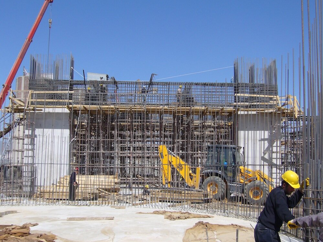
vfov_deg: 35.1
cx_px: 160
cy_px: 123
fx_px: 383
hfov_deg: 45.8
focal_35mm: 41
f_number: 6
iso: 80
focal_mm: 6.6
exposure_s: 1/400
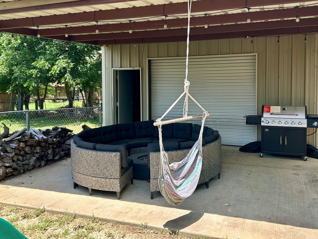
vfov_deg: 43.9
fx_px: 294
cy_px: 96
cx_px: 183
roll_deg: +0.5
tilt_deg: -2.7
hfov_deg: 56.6
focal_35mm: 32
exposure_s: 1/840
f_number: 1.5
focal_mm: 5.7
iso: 50
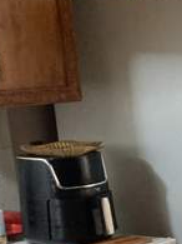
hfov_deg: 11.4
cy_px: 287
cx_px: 385
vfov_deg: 16.5
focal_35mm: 115
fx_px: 807
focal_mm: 3.99
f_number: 1.8
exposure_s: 1/60
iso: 320
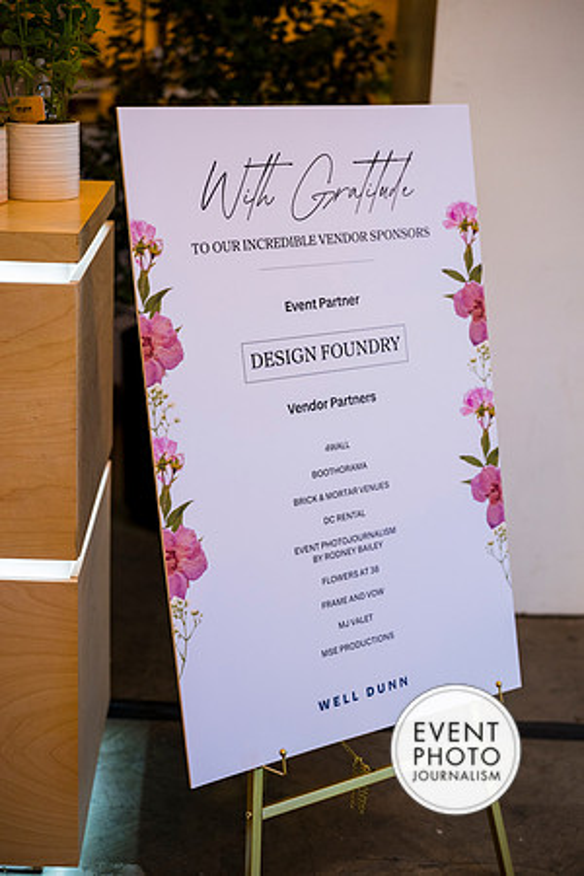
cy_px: 438
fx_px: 1338
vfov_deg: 36.2
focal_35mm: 55
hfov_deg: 24.6
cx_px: 292
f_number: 2.2
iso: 1250
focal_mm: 55
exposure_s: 1/1600
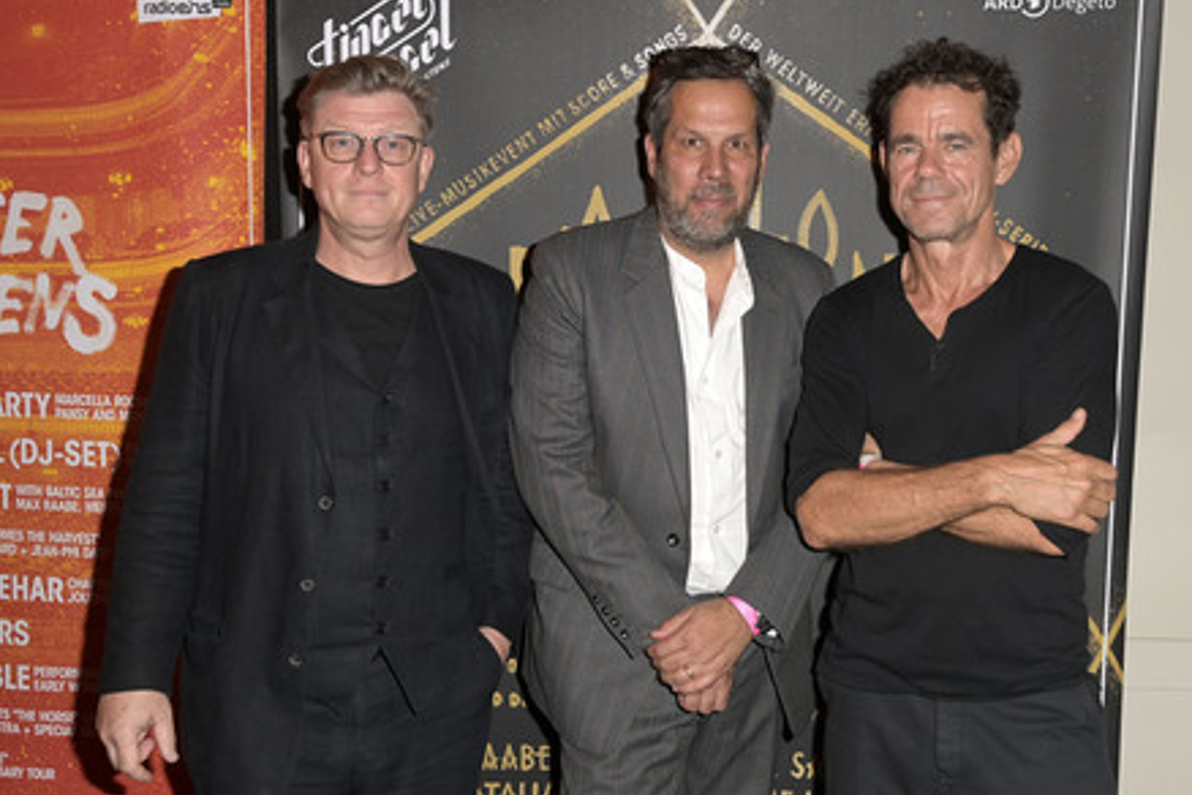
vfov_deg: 36.9
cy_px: 398
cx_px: 608
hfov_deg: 53.1
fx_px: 1192
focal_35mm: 36
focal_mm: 35
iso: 800
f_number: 5
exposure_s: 1/160
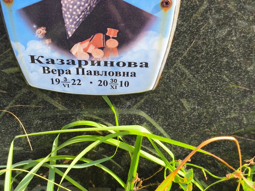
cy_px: 96
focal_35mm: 50
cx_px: 128
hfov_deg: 38.2
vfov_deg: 29.1
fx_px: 368
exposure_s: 1/300
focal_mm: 4.71
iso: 50
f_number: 1.7
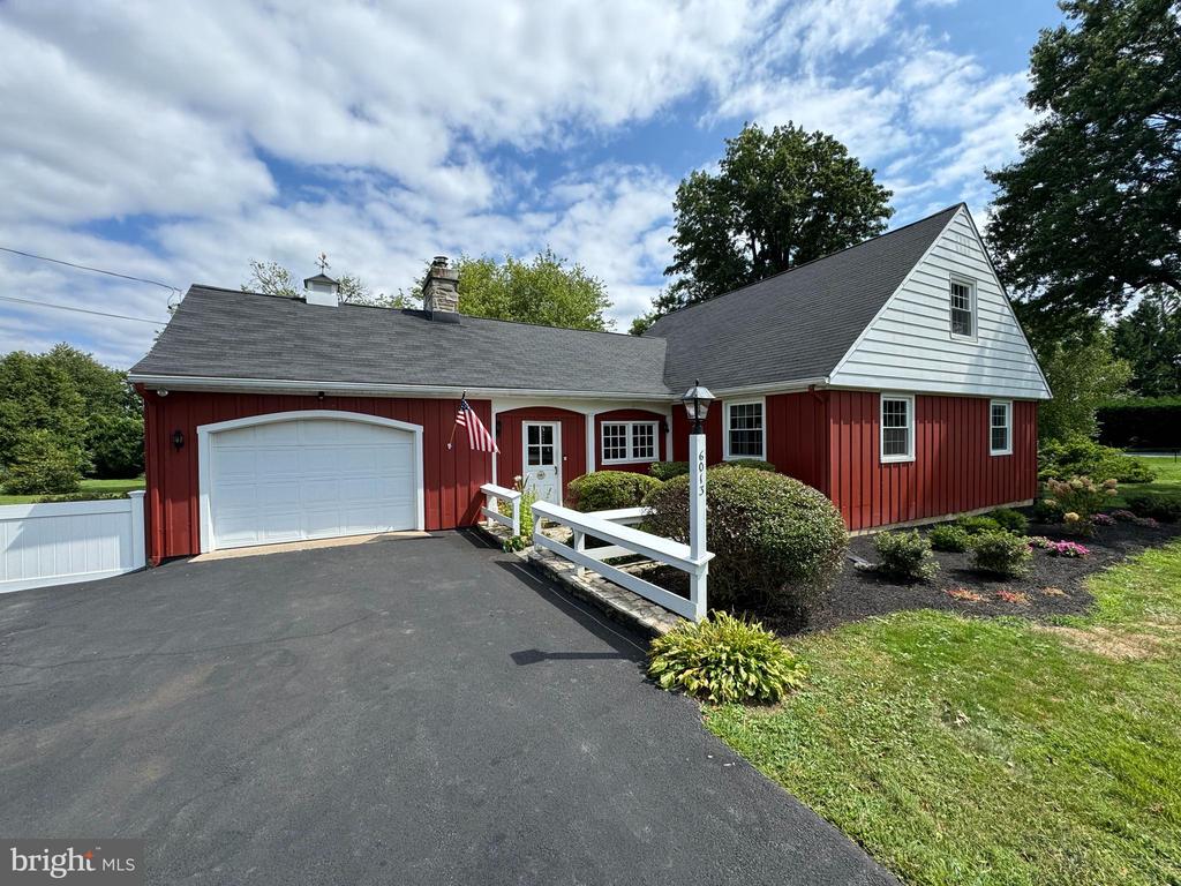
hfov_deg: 102.1
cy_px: 443
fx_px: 478
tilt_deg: -1.7
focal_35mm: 14
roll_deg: +0.1
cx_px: 590
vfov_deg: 85.7
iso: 50
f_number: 2.2
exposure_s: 1/1277
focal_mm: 2.22
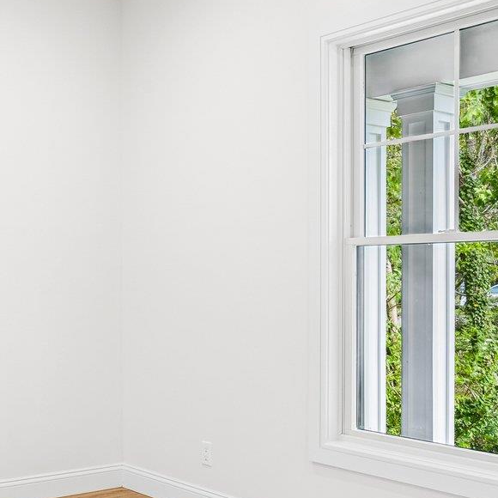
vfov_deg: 33.3
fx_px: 830
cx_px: 103
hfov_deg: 32.5
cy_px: 286
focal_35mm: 51
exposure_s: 1/20
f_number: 9
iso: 200
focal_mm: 17
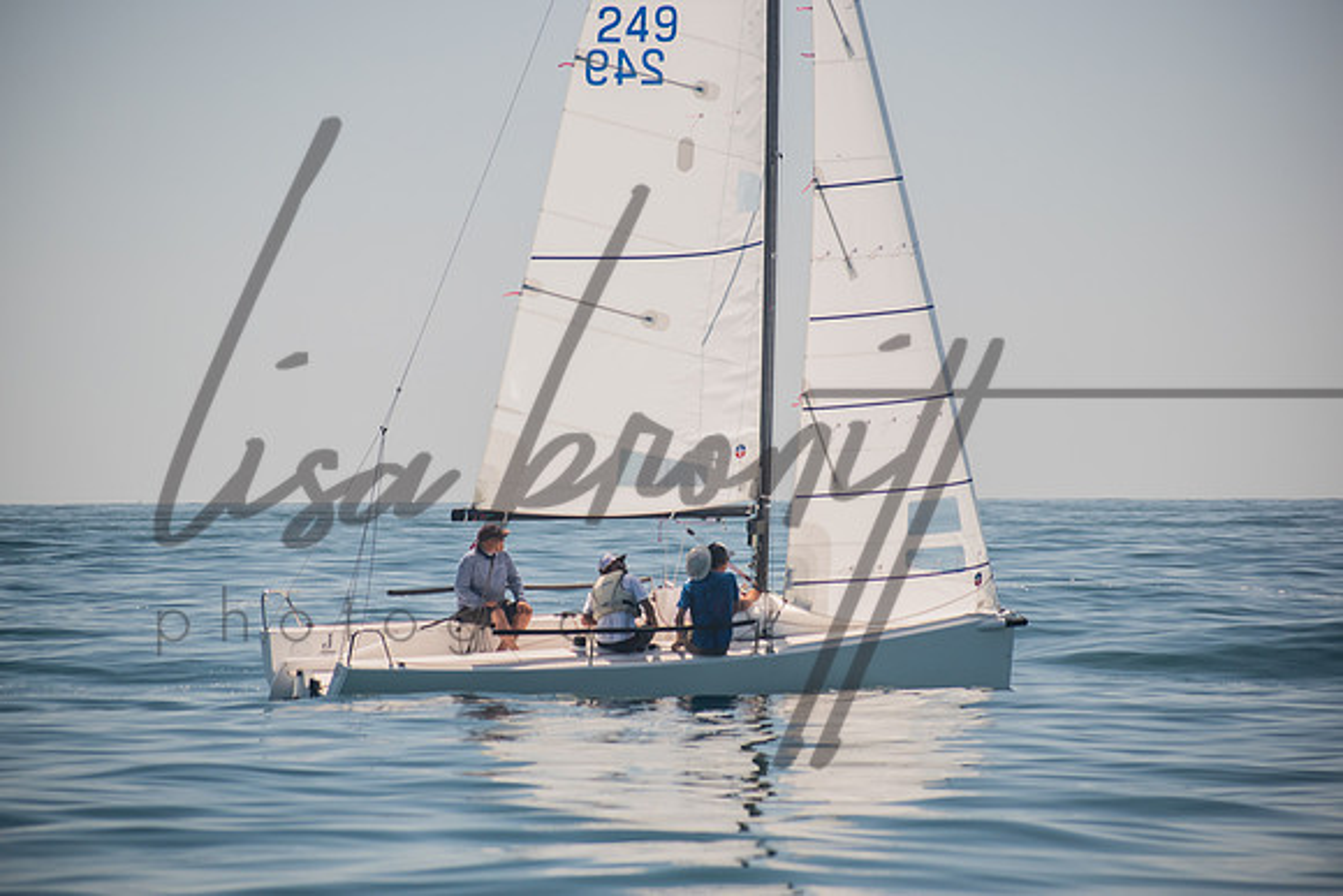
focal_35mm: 221
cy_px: 448
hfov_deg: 9.3
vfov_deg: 6.2
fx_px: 8243
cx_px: 672
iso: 400
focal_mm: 145
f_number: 4.8
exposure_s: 1/1000
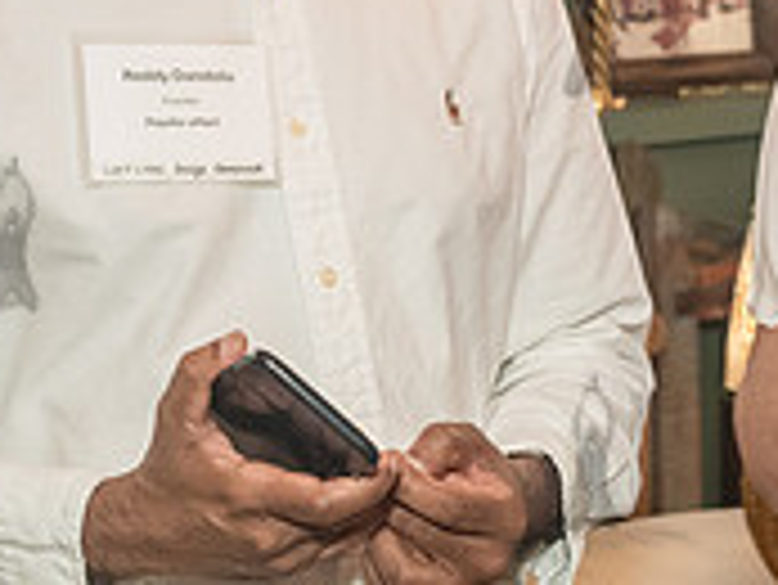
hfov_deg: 15.3
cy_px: 87
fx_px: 2879
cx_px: 546
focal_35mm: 128
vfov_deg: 11.5
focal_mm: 35
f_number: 4.5
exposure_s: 1/200
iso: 4000
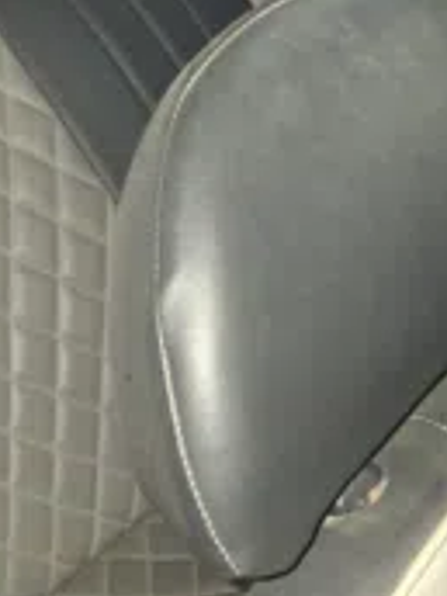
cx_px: 402
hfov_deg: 24.5
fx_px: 999
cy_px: 204
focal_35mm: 58
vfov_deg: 33.0
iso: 320
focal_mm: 4.69
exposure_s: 1/40
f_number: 1.8
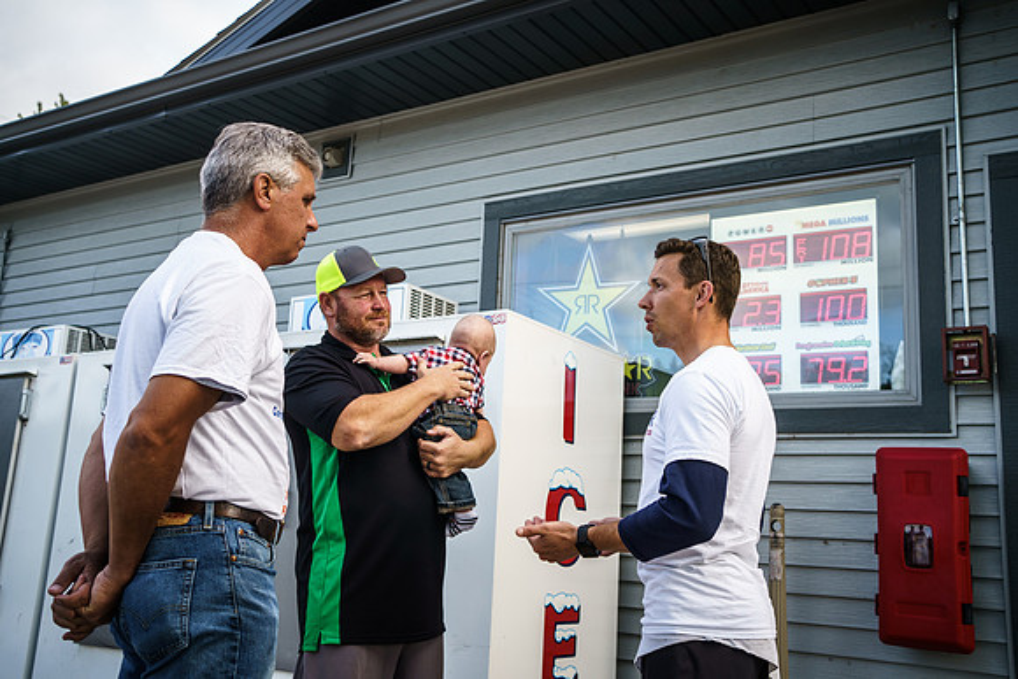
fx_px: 990
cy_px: 340
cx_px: 509
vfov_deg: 37.9
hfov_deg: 54.4
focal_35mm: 35
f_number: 4.5
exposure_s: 1/400
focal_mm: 35
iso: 250
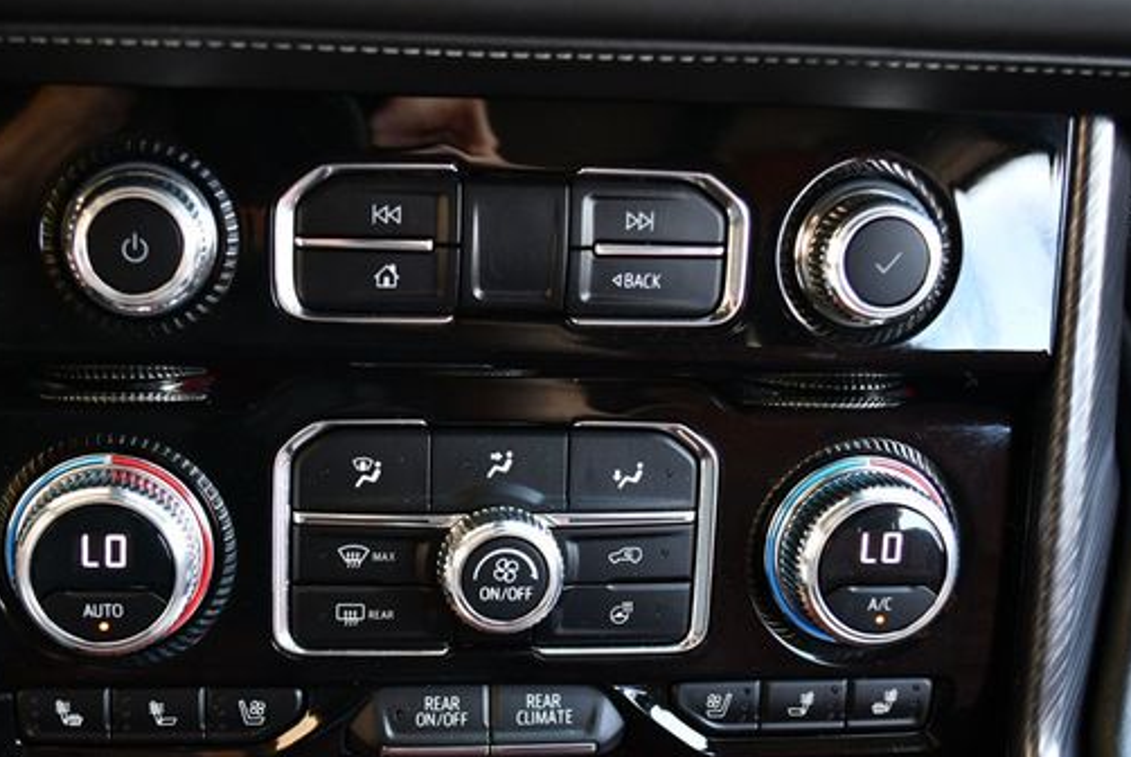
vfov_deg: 26.5
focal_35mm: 51
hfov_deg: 38.6
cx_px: 437
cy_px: 446
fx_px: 1604
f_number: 3.8
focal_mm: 20
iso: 1000
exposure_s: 1/125
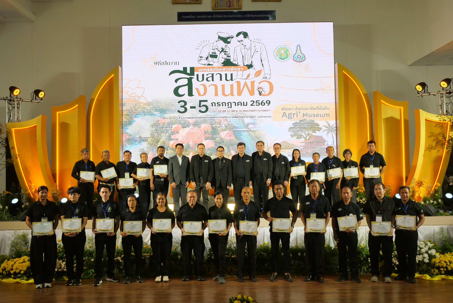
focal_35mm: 35
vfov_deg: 37.9
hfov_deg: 54.4
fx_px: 441
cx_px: 226
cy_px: 152
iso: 2500
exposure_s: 1/200
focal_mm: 17
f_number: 8
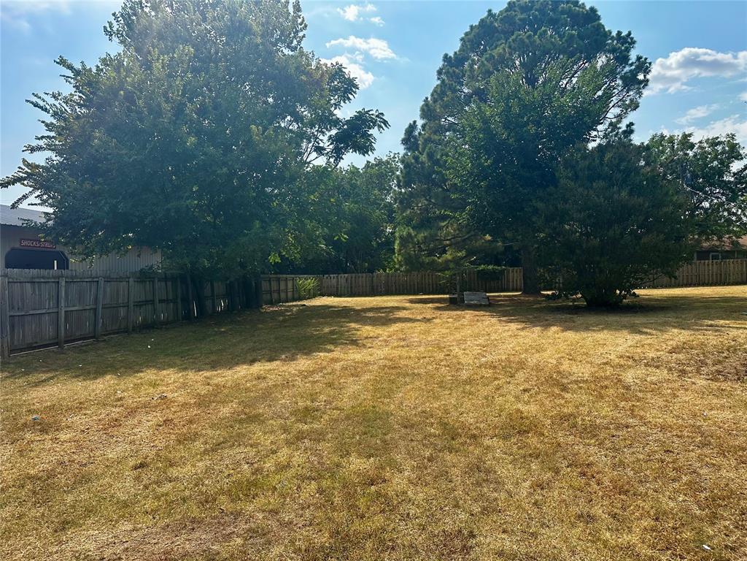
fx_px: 518
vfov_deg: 56.8
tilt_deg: +0.0
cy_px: 280
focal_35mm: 24
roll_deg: -1.0
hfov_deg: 71.6
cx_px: 374
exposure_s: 1/4016
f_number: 1.78
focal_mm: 6.86
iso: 80
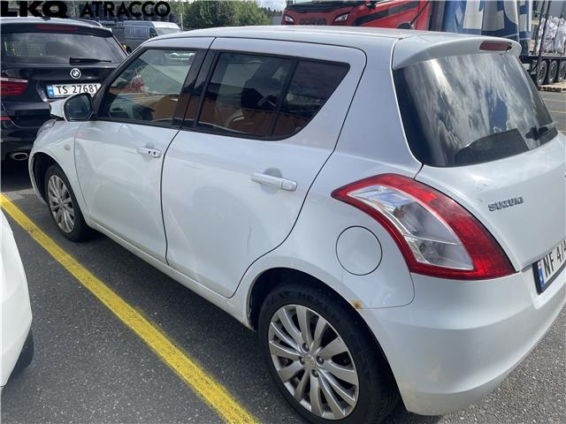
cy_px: 212
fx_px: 425
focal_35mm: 26
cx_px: 283
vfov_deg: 53.1
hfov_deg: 67.3
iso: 32
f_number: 1.6
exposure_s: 1/2959
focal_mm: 4.2
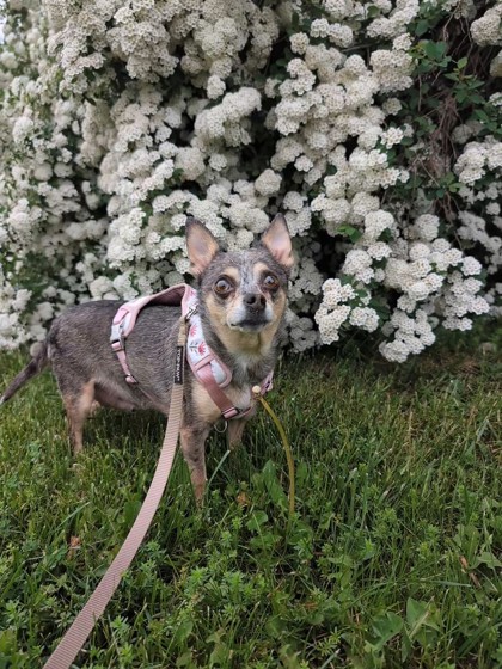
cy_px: 334
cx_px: 251
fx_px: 464
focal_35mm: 24
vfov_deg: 71.6
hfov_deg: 56.8
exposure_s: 1/252
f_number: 1.68
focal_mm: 6.9
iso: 26
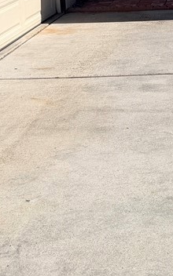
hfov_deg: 16.5
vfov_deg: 25.4
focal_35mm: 74
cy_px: -43
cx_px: 233
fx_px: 558
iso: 80
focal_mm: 6.76
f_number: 1.78
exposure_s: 1/8130
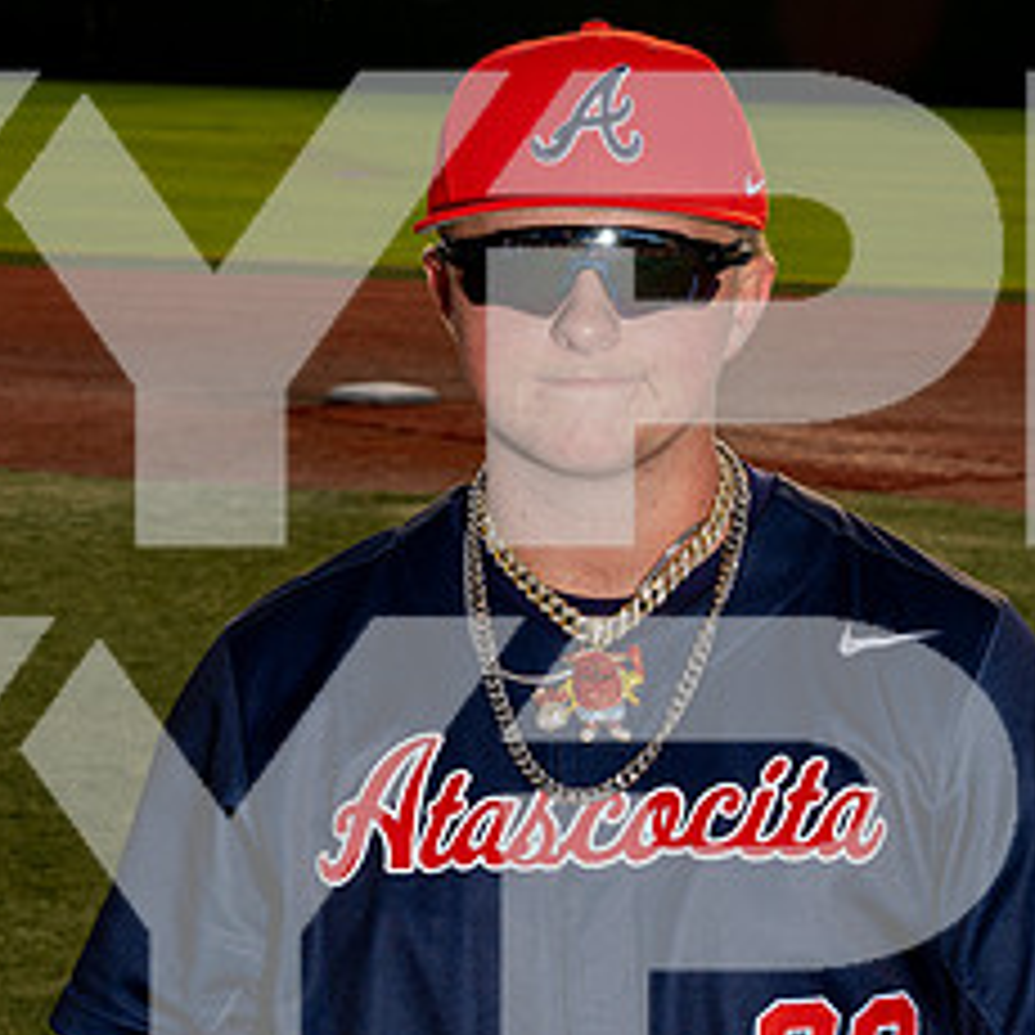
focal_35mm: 146
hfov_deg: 12.0
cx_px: 414
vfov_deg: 11.9
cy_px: 857
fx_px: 4939
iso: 250
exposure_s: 1/250
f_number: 11
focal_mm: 68
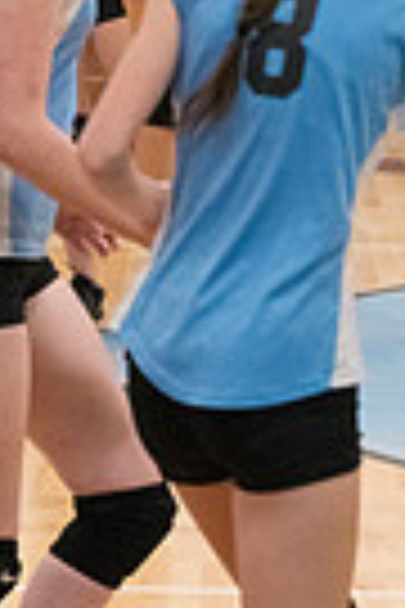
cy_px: -252
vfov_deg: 6.0
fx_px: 5754
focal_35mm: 341
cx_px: 176
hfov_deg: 4.0
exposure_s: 1/800
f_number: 4.5
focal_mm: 102
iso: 8000
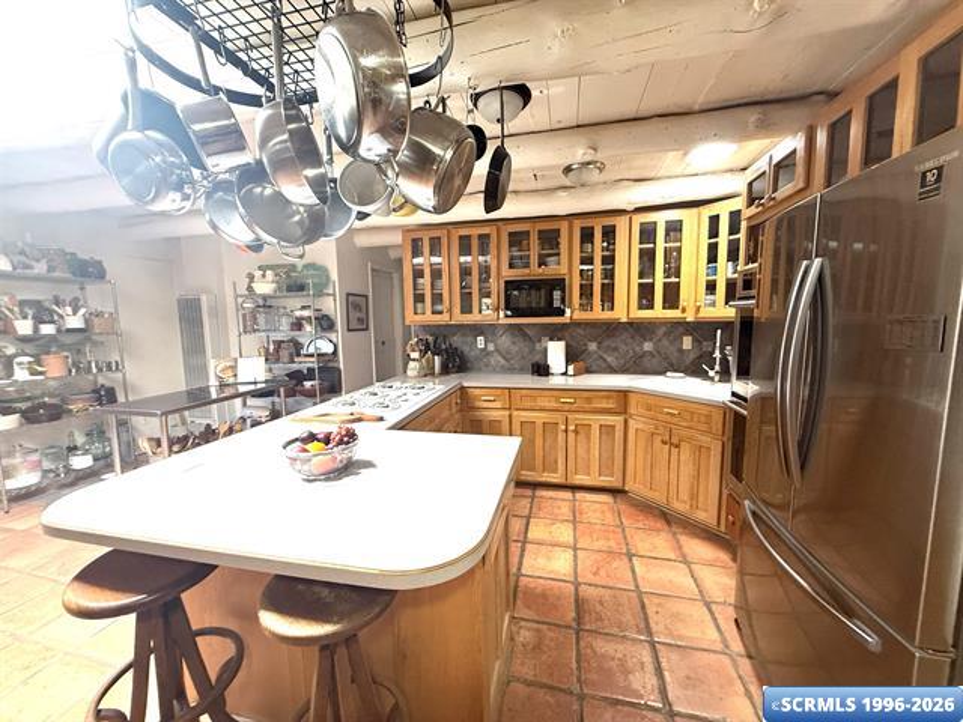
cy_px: 361
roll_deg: +1.3
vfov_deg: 85.7
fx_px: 389
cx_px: 482
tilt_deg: -3.2
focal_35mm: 14
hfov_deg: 102.1
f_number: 2.2
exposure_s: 1/60
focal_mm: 2.22
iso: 250
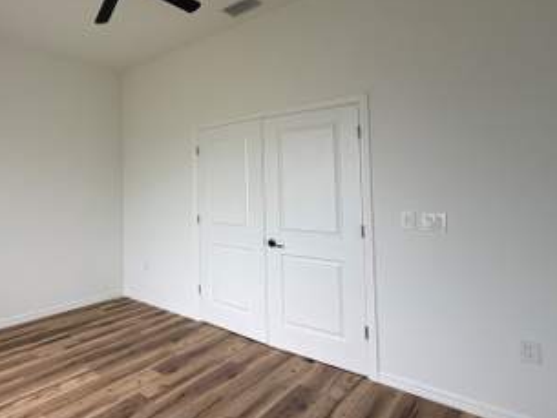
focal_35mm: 22
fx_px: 354
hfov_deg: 71.3
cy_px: 175
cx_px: 141
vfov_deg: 60.8
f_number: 2.2
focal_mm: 2.22
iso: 64
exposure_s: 1/121
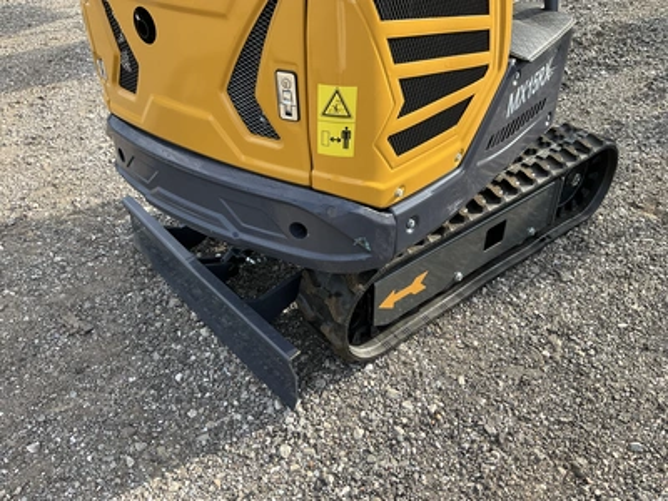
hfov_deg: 61.7
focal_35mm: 29
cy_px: 250
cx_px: 334
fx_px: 560
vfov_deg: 48.2
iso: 25
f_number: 1.8
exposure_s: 1/422
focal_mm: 3
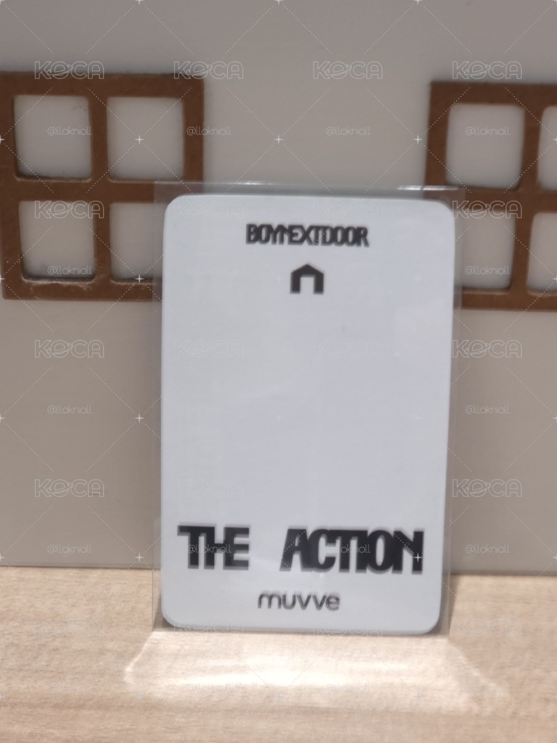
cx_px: 278
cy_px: 372
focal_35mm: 69
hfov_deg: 21.3
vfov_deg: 28.2
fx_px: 1480
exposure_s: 1/30
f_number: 2.4
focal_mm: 7
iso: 160
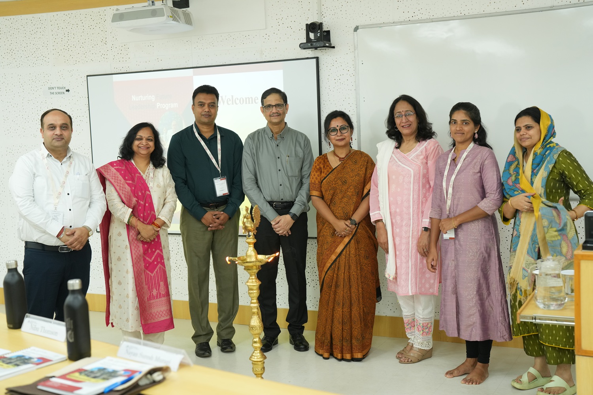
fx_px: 824
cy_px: 198
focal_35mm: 50
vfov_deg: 27.0
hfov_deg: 39.6
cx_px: 296
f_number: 3.2
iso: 800
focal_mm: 50
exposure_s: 1/160
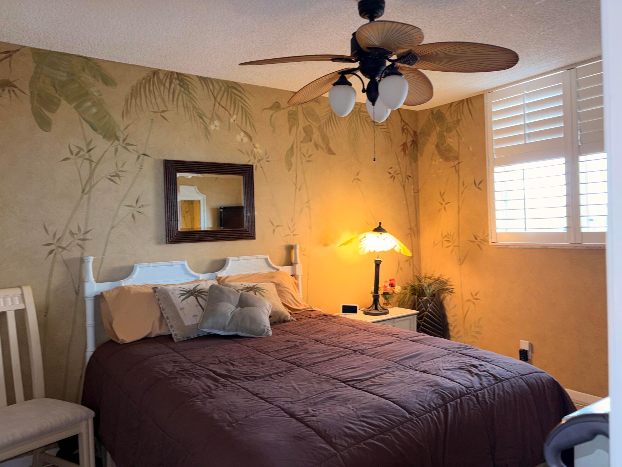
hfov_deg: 67.3
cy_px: 234
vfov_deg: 53.1
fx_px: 467
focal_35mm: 26
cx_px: 311
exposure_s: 1/24
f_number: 1.6
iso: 40
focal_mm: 5.96
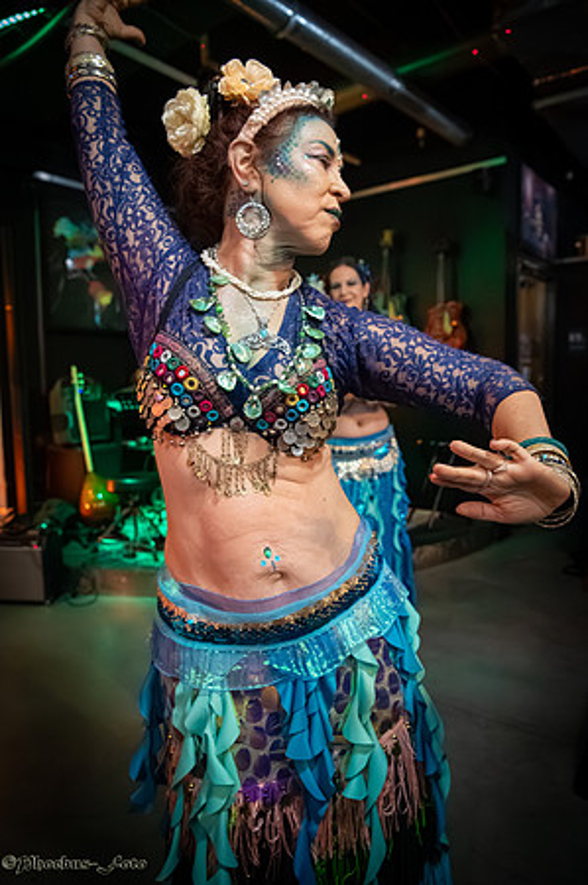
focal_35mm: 24
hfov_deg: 53.0
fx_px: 589
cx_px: 294
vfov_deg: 73.8
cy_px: 442
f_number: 4
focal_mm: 24
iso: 40000
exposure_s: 1/200
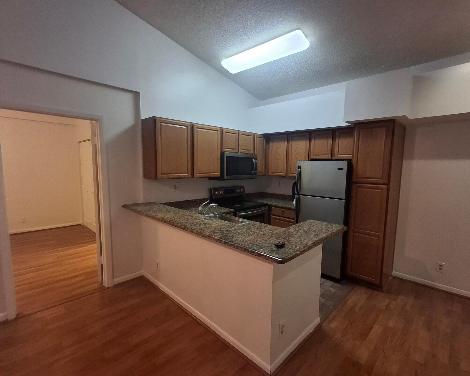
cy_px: 191
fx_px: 236
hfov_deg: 89.6
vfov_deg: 77.0
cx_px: 239
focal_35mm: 17
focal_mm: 1.64
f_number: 2.2
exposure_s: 1/40
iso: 125
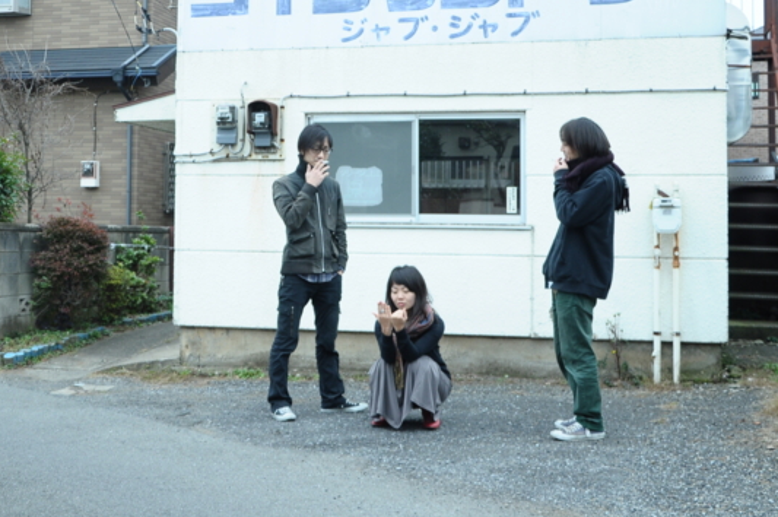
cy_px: 163
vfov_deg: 24.8
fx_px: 1166
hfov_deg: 36.8
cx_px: 326
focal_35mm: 54
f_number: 3.8
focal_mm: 24
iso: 320
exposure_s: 1/200
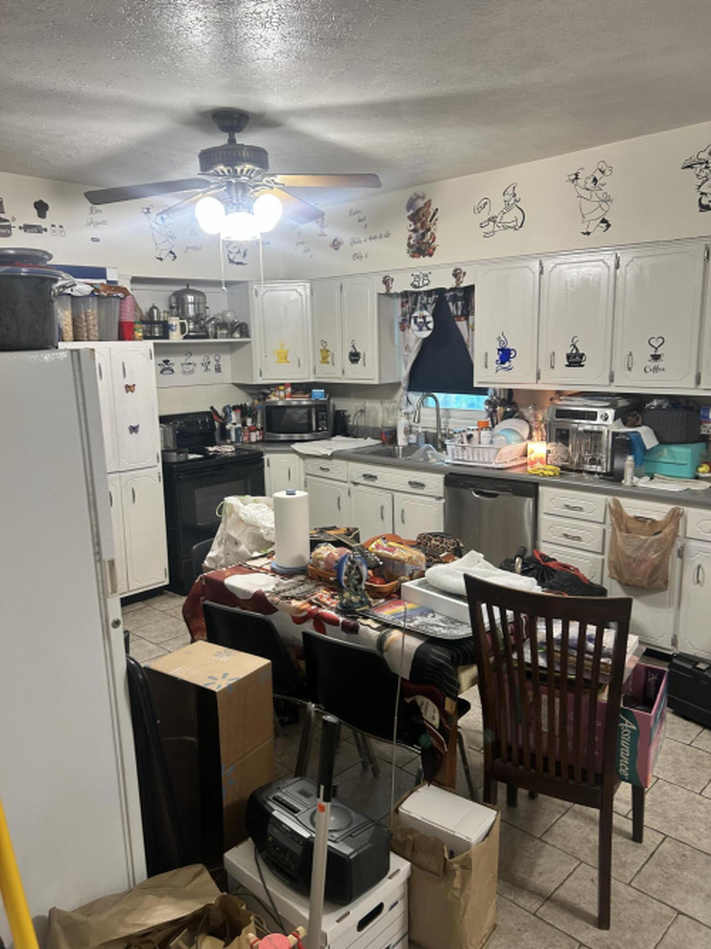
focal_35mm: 26
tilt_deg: -10.9
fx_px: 712
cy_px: 474
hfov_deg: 53.0
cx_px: 356
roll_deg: +0.7
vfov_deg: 67.3
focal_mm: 5.7
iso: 125
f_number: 1.5
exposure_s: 1/60
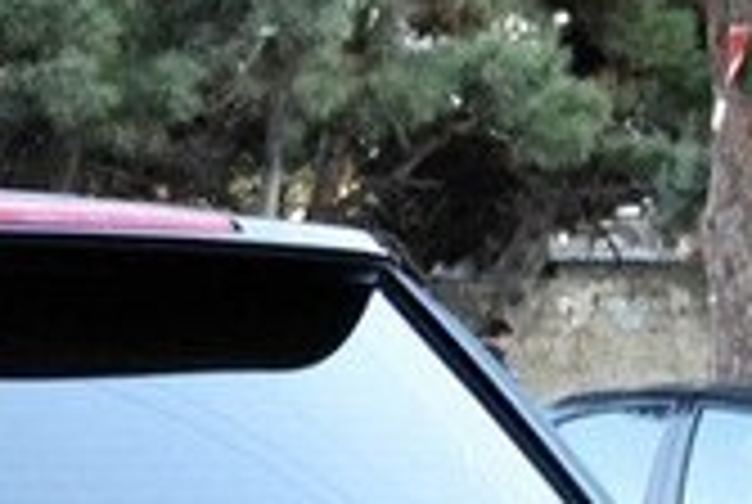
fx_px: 2971
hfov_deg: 13.4
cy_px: 968
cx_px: -446
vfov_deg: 9.2
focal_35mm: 142
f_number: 5.6
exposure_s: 1/20
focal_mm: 24
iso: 3200
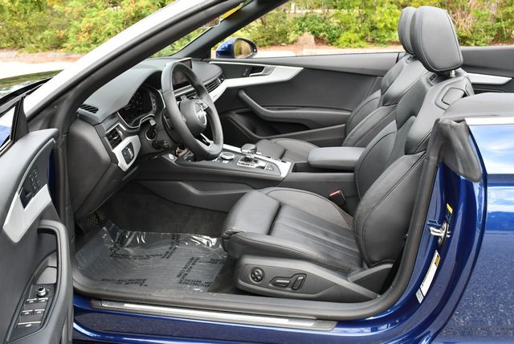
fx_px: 514
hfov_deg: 53.1
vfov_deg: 36.9
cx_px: 257
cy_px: 172
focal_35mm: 36
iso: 400
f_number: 5.6
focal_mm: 18
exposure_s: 1/250
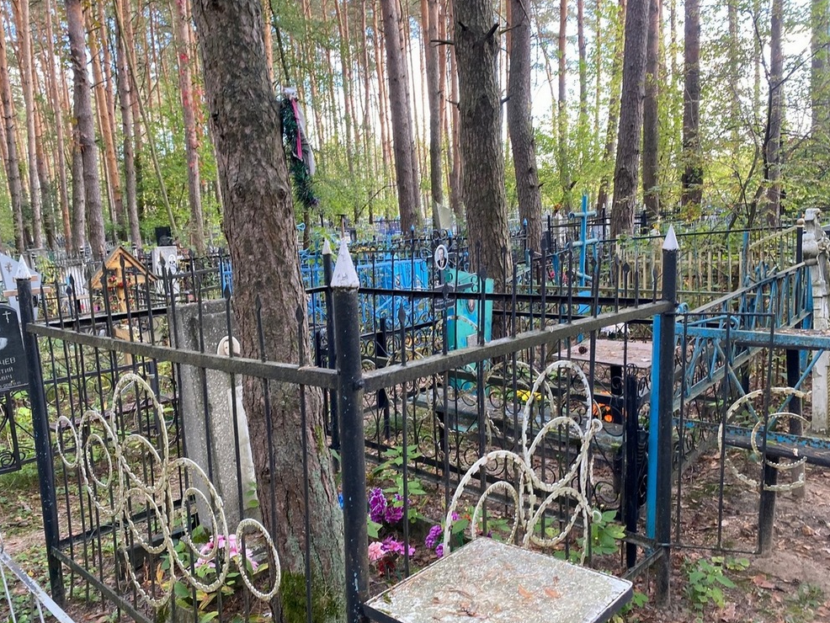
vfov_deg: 51.4
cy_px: 315
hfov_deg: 65.3
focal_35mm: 27
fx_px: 648
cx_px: 402
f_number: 1.8
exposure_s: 1/110
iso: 125
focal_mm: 4.25
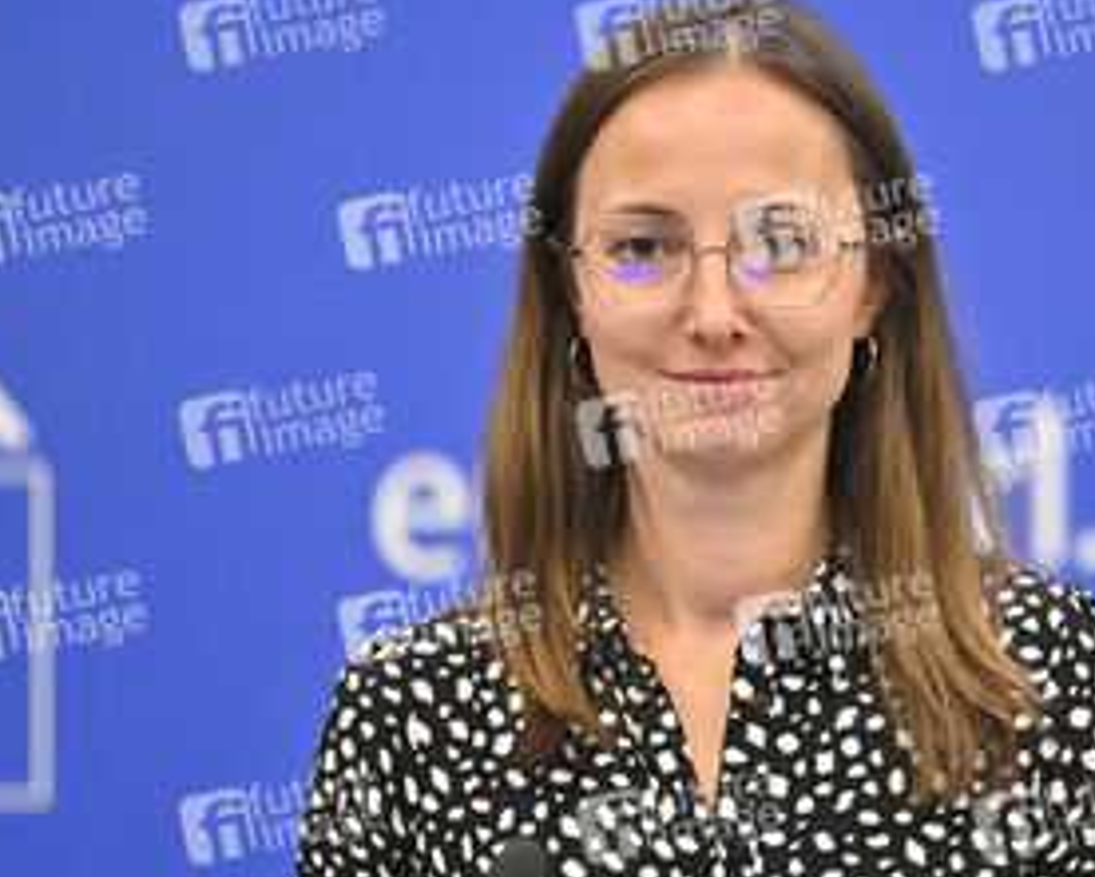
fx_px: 9920
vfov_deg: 5.1
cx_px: 732
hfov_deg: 6.3
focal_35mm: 306
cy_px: 520
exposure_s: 1/800
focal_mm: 200
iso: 5000
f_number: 2.8
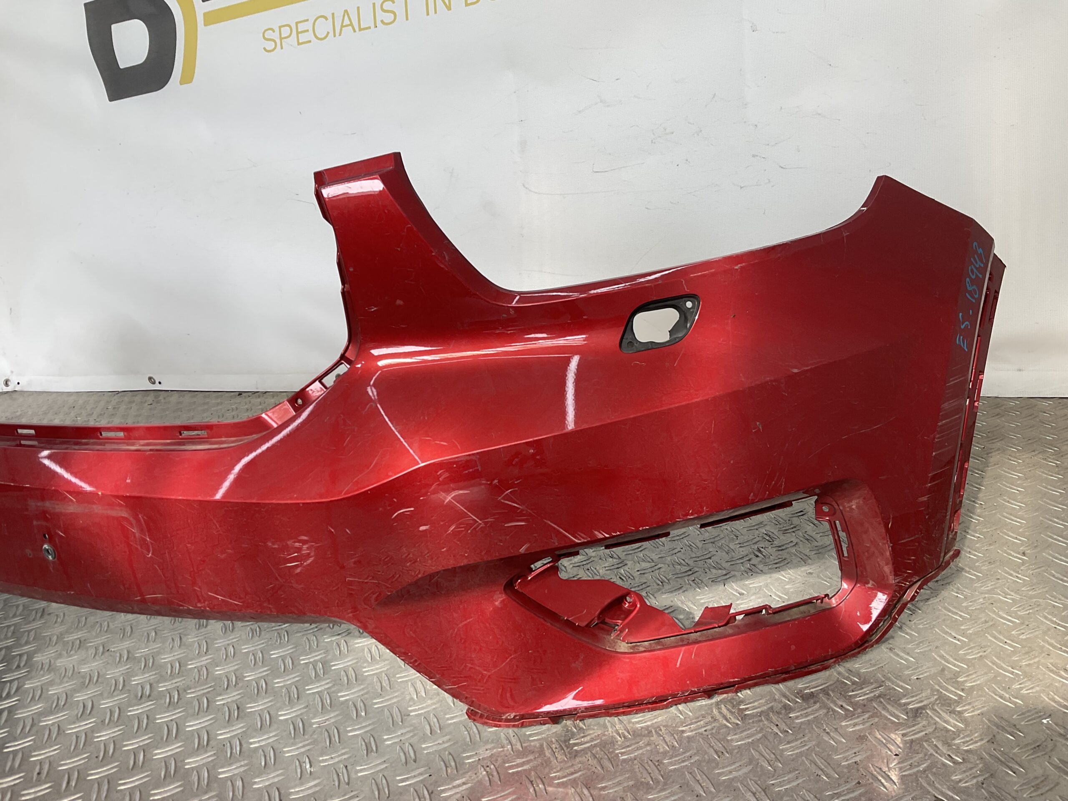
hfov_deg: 61.7
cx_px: 534
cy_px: 400
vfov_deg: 48.2
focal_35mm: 29
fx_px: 895
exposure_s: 1/186
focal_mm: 3
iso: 16
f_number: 1.8
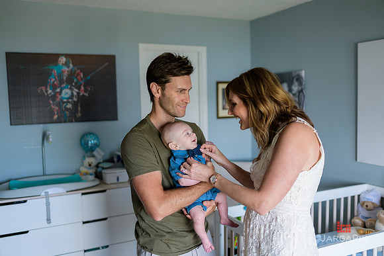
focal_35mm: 35
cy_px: 128
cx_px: 192
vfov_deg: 37.9
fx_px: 373
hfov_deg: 54.4
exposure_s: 1/200
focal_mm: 35
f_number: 2
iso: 400
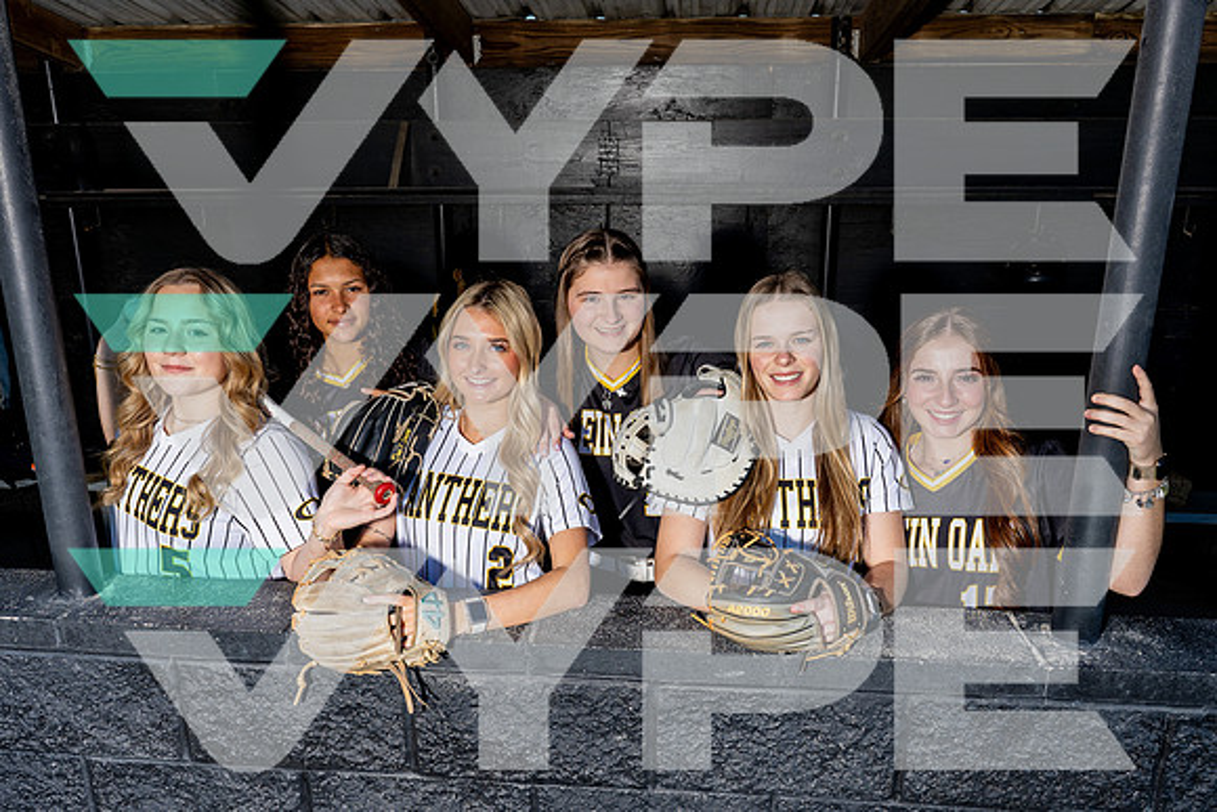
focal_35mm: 29
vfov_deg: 45.5
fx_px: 967
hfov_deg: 64.4
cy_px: 435
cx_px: 607
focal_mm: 24
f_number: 8
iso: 100
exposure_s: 1/250
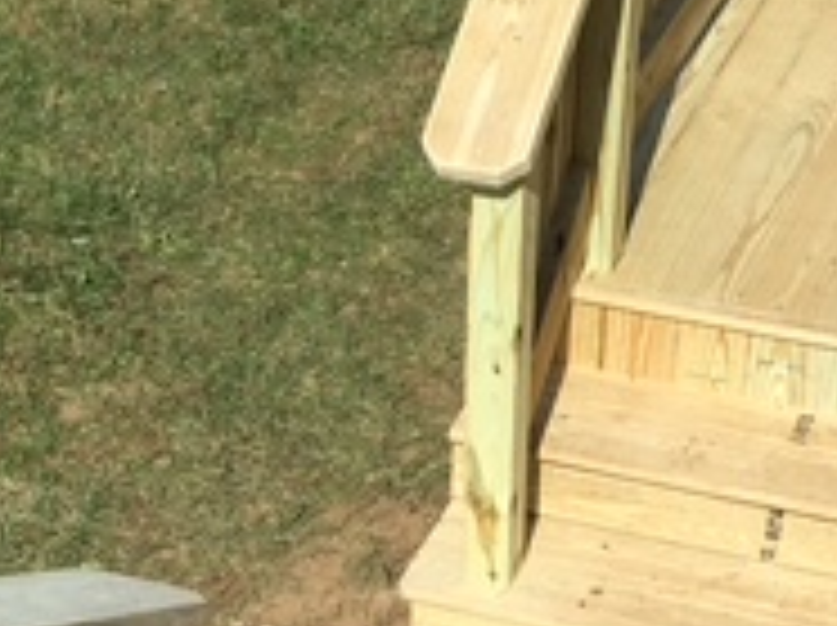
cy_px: 685
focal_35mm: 100
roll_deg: -0.6
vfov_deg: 14.4
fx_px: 2415
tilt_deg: -38.1
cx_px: 441
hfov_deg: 19.7
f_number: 2.2
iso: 25
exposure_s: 1/1876
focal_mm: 4.15
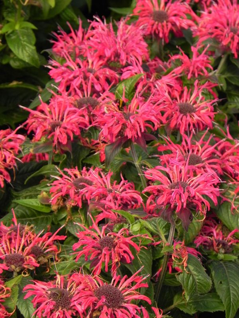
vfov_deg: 8.0
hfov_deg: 6.0
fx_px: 2274
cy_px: 159
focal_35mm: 247
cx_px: 120
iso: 160
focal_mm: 44
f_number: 5
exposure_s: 1/640
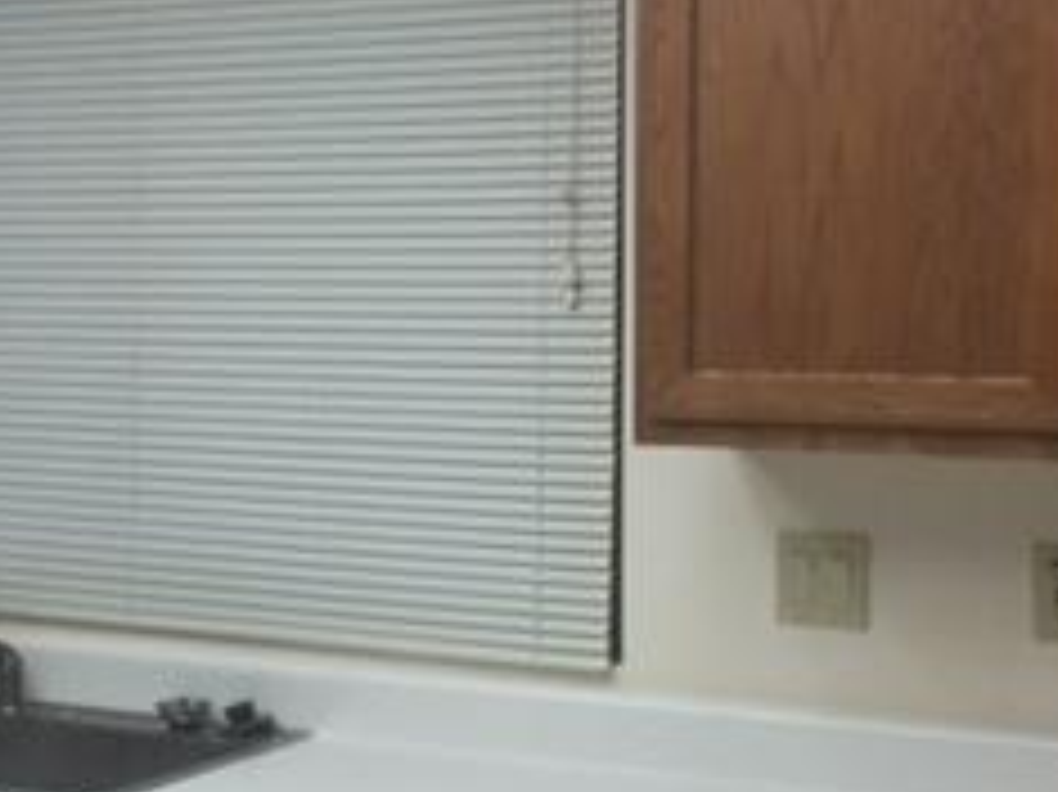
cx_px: 189
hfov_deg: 24.3
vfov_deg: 18.6
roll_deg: -1.1
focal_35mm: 79
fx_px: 2413
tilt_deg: -1.0
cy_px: 382
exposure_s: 1/40
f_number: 2.2
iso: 32
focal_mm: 4.15
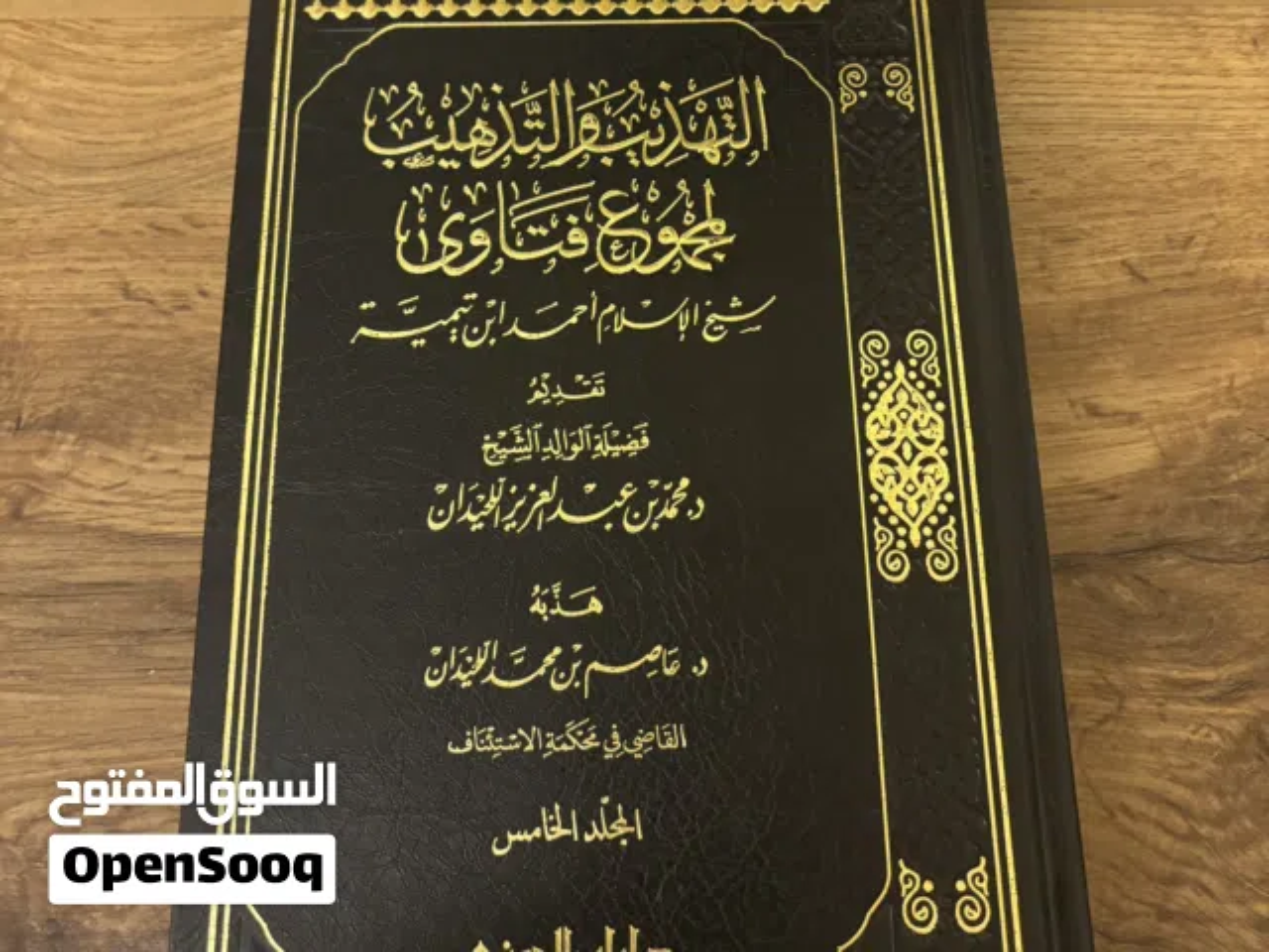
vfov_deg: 53.1
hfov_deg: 67.3
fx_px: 953
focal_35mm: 26
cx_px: 634
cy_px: 476
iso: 640
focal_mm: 5.96
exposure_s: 1/25
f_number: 1.6
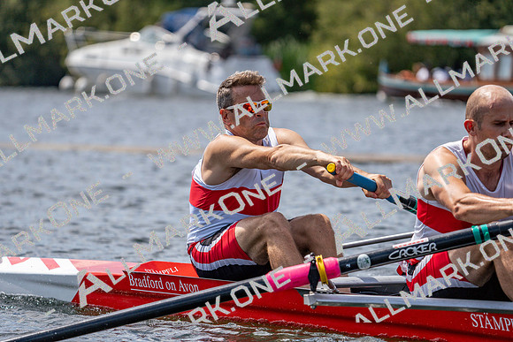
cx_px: 256
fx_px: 3991
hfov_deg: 7.4
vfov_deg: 4.9
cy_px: 171
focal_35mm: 280
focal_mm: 280
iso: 250
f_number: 5.6
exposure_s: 1/2000
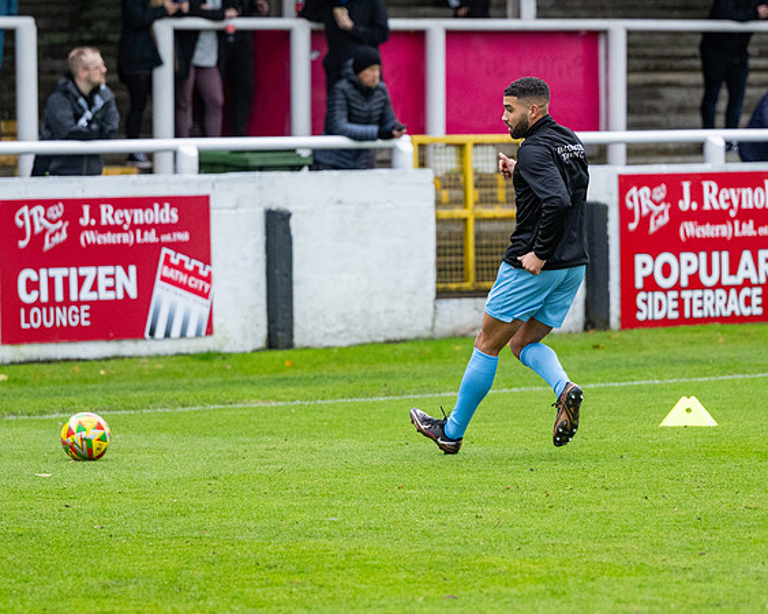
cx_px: 467
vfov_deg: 5.7
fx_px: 6170
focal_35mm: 272
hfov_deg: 7.1
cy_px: 306
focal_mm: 140
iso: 1000
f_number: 2.8
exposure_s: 1/800
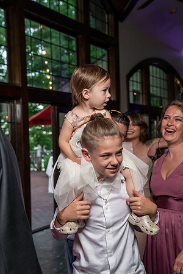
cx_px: 92
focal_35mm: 57
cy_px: 137
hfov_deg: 23.8
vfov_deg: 35.1
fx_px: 435
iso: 2000
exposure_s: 1/200
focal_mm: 57
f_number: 5.6
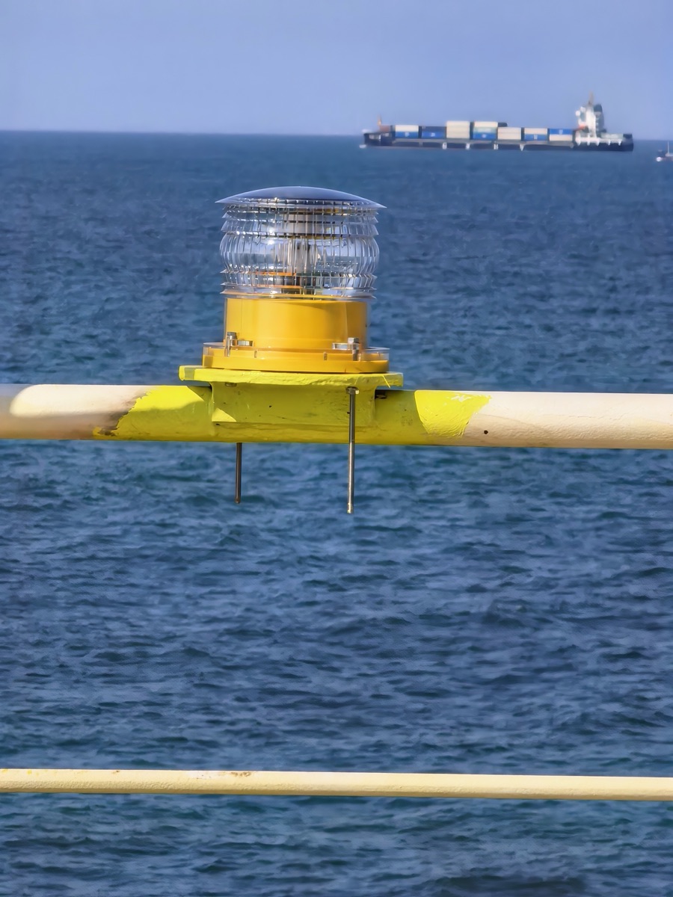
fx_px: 6221
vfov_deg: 8.2
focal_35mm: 240
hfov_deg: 6.2
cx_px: 336
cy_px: 448
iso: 50
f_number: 3.4
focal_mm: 14.46
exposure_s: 1/1139
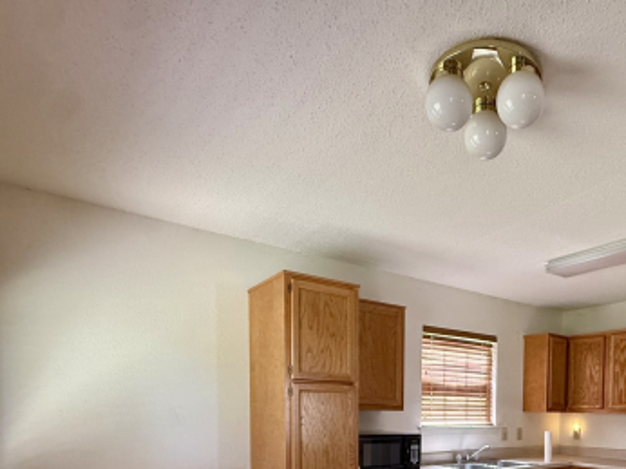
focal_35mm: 27
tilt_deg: -3.0
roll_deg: -1.3
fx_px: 488
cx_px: 464
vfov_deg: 45.6
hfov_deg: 61.9
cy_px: 436
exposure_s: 1/60
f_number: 2.2
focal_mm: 2.22
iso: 400
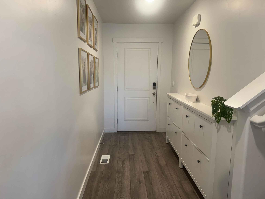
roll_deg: -0.5
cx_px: 130
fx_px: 191
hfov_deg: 69.4
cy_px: 97
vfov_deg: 54.9
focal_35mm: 25
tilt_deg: -8.5
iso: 160
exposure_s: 1/120
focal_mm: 6.76
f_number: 1.78
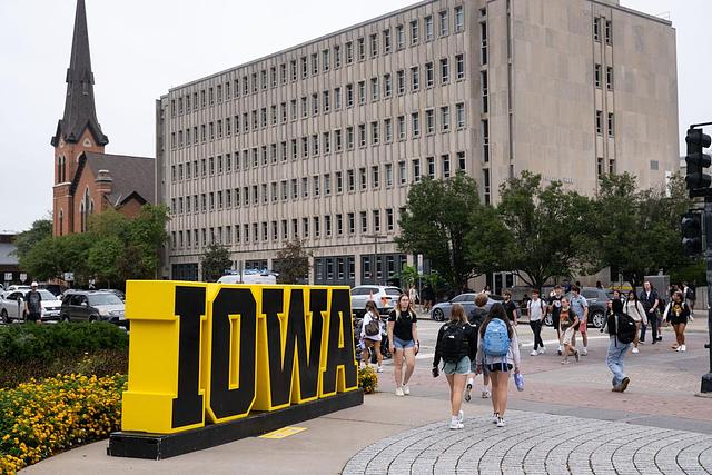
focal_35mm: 45
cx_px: 356
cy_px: 238
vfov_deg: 29.9
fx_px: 890
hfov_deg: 43.6
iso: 400
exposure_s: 1/320
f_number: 9
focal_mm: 45
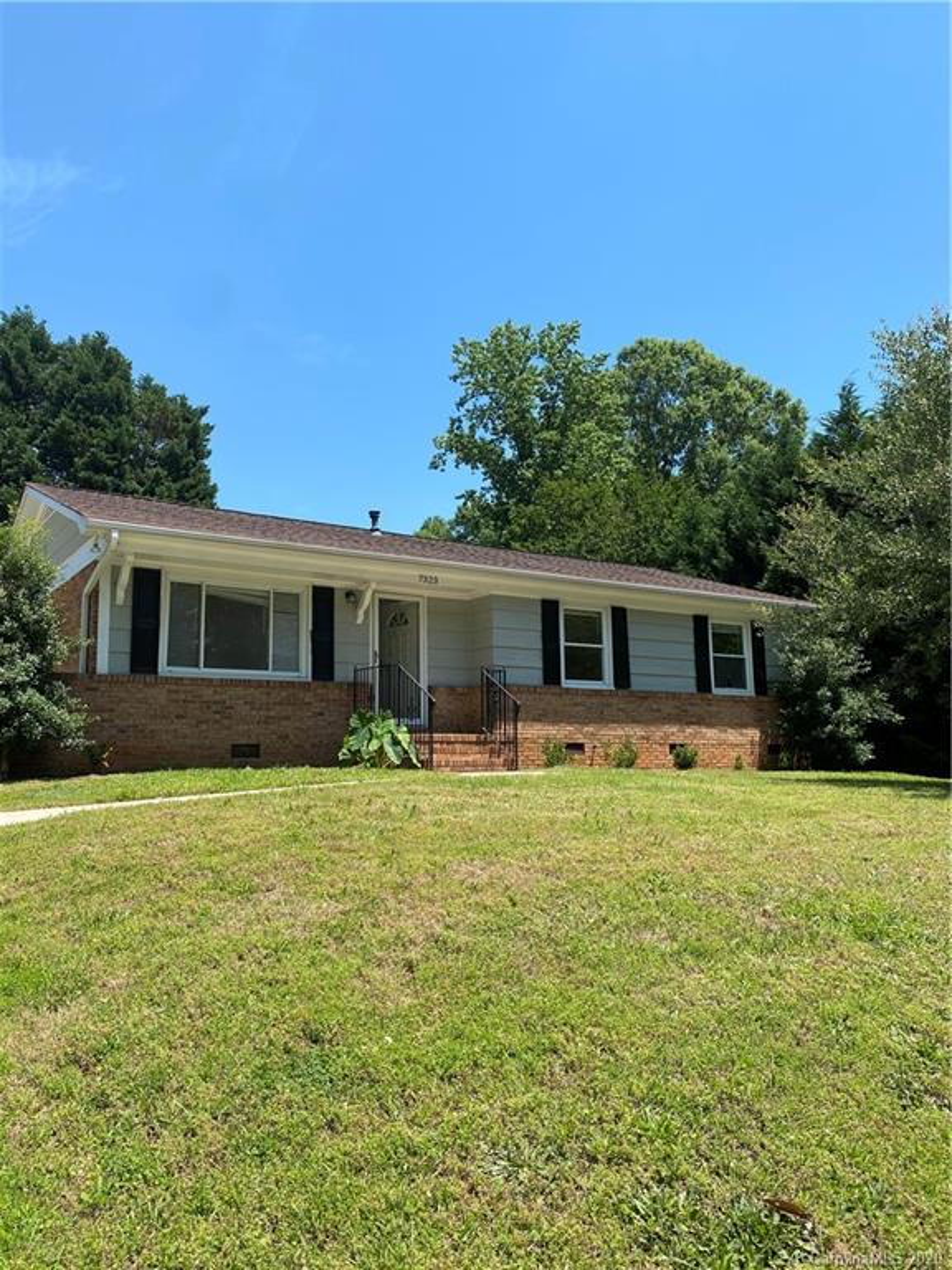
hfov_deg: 53.1
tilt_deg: +8.1
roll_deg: +0.1
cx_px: 476
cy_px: 635
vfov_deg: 67.3
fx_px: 953
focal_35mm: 26
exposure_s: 1/1727
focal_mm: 4.25
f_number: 1.8
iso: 32
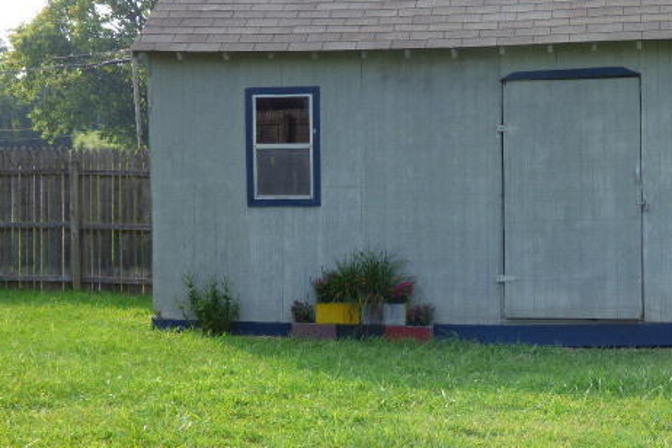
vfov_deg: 18.9
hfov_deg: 28.0
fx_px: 1344
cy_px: 180
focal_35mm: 72
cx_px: 415
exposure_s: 1/250
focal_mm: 8.68
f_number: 3.8
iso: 100
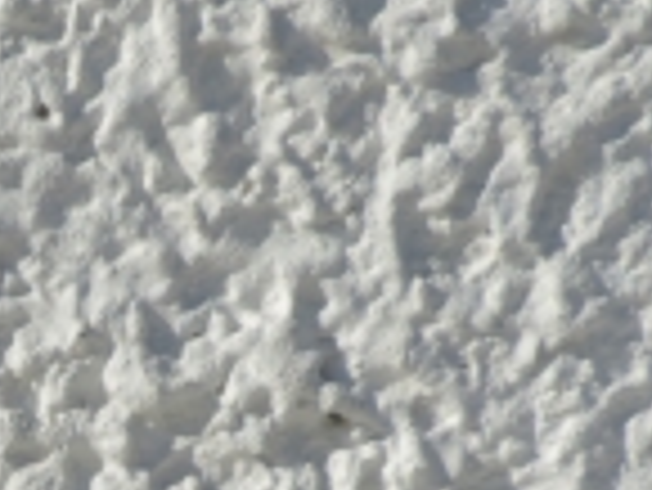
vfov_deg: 13.9
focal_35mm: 99
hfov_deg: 17.5
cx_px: -369
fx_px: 1866
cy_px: 755
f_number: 3.3
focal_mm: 4.3
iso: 80
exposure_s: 1/1250
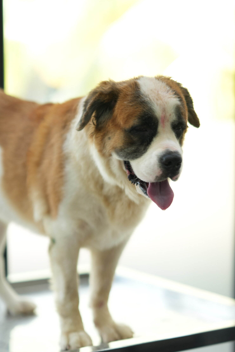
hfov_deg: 14.0
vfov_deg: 20.8
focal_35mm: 98
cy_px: 200
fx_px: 959
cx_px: 133
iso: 160
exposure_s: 1/160
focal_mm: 85
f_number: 1.4
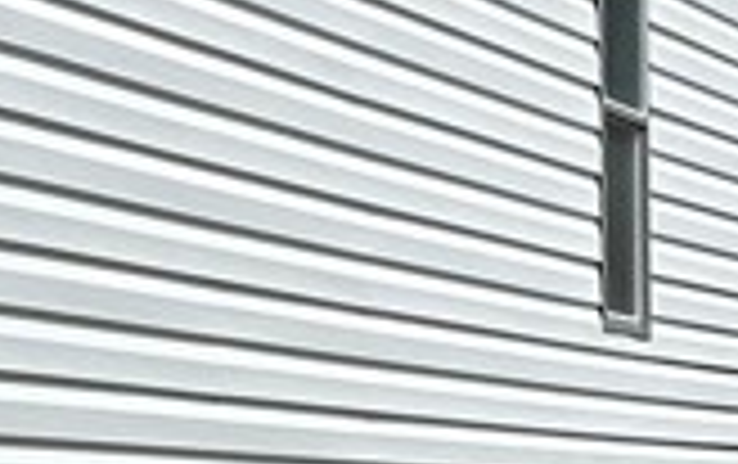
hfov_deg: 11.8
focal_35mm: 172
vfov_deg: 7.3
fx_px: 3464
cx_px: 954
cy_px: 946
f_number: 1.5
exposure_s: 1/4630
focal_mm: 5.7
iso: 50
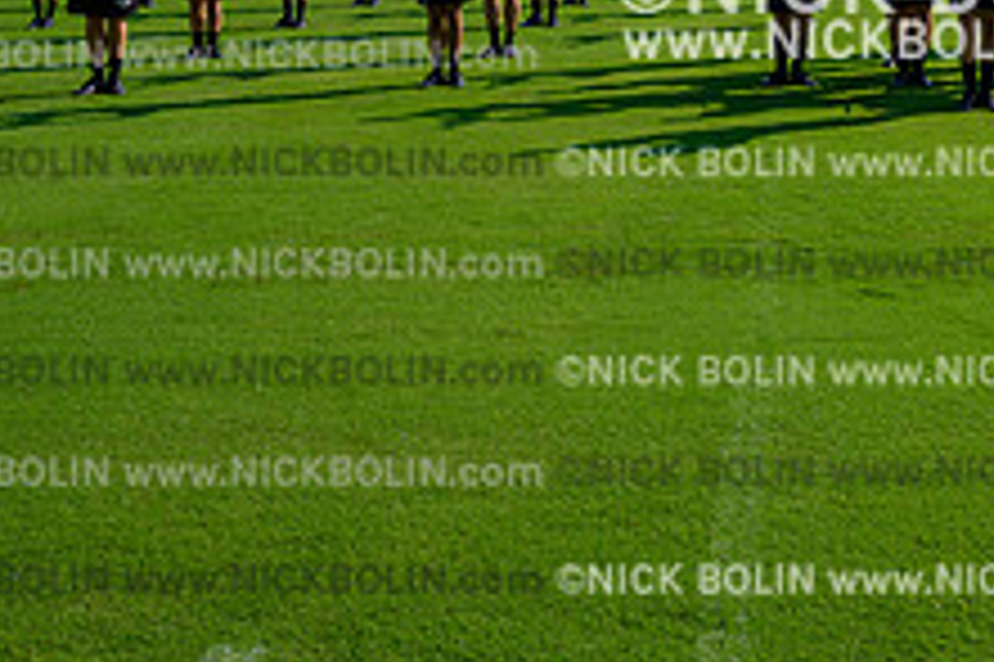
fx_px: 1738
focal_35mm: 63
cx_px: 900
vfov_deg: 20.1
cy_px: -151
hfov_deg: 30.5
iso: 80
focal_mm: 24
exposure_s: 1/400
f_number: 7.1
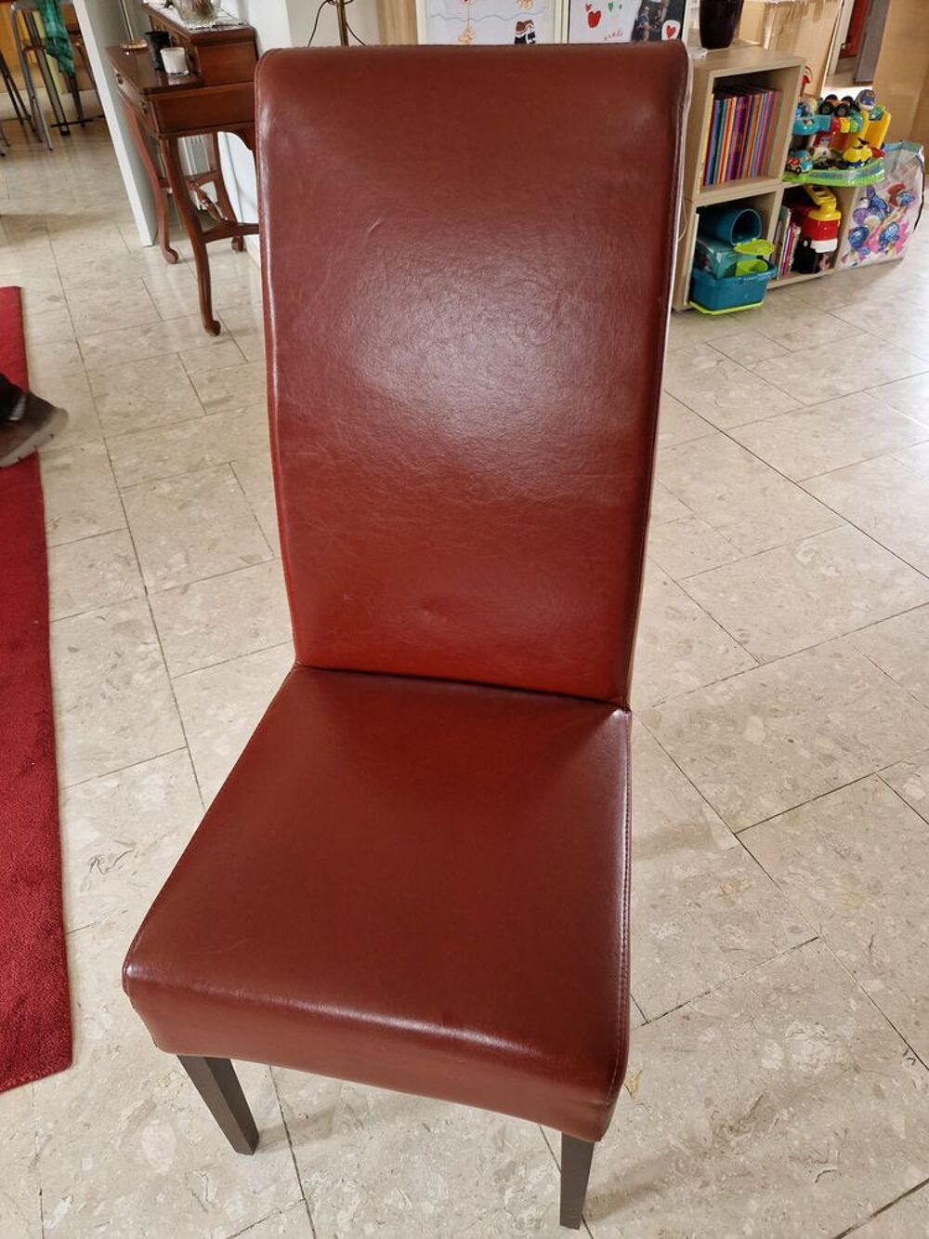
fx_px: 823
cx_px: 464
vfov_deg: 73.9
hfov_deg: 58.9
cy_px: 620
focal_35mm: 23
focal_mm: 5.4
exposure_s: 1/100
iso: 250
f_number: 1.8
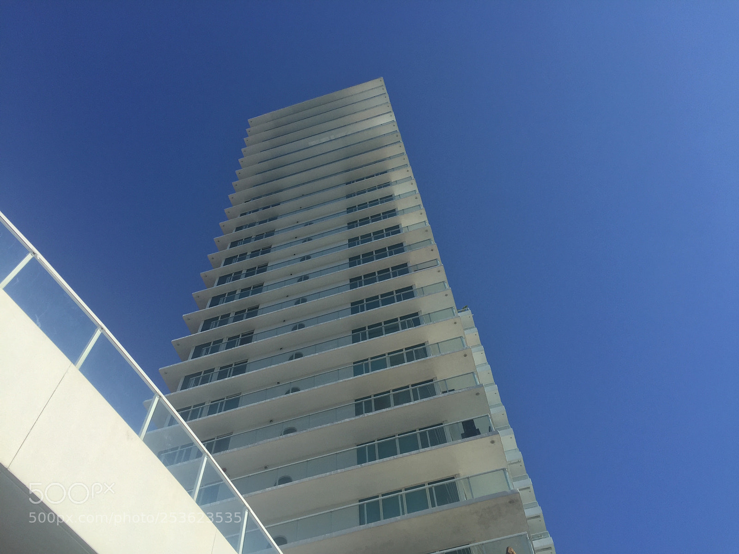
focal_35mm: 29
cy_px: 277
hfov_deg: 61.7
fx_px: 619
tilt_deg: +63.4
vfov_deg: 48.2
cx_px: 370
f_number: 2.2
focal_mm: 4.15
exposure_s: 1/2198
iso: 32
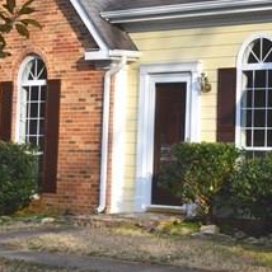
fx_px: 1085
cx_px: 435
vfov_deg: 14.0
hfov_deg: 13.3
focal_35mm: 122
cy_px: -13
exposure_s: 1/400
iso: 400
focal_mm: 20
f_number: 11
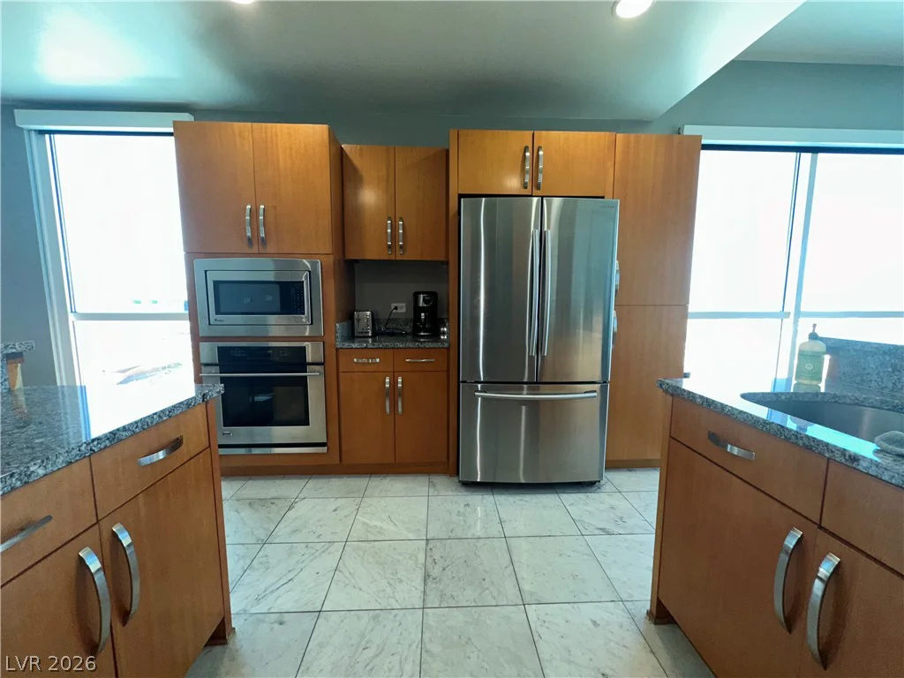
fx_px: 366
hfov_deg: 102.1
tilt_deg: -6.8
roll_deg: -0.2
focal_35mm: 14
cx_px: 452
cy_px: 339
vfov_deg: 85.7
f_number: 2.2
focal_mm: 2.22
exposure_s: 1/60
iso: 80
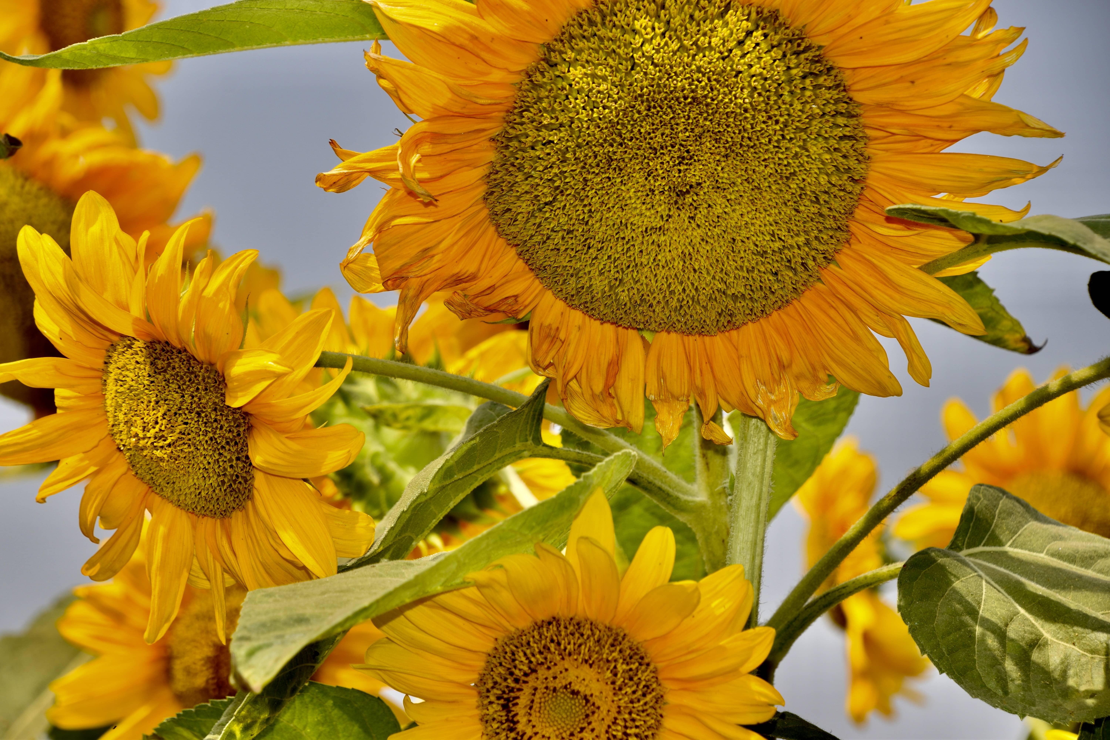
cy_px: 370
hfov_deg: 11.2
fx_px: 5642
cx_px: 555
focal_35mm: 183
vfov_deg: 7.5
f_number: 11
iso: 100
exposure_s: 1/200
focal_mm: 122
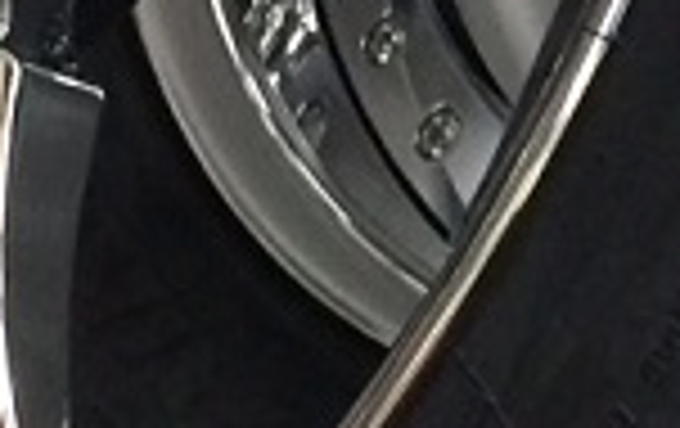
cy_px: -56
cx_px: 871
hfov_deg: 8.9
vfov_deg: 5.7
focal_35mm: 232
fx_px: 4307
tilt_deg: -23.6
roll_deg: -1.2
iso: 250
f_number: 2.2
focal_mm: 4.15
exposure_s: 1/30
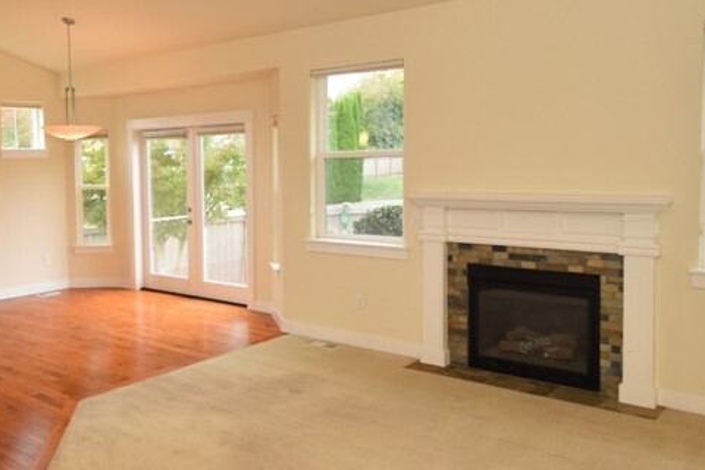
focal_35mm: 32
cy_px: 196
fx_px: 627
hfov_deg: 57.8
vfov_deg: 41.0
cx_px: 251
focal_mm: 10
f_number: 4
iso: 800
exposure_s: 1/125
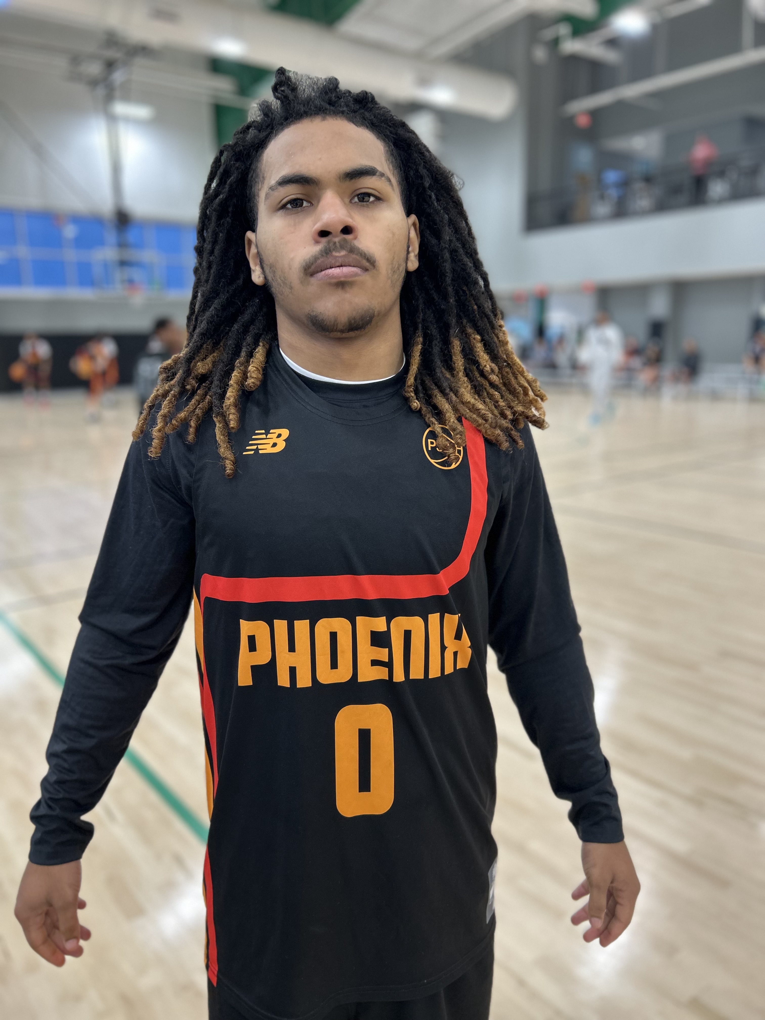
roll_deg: +1.0
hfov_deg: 53.1
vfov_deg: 67.3
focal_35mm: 26
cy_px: 510
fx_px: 766
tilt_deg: -13.1
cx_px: 382
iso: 125
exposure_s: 1/120
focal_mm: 5.7
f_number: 1.5
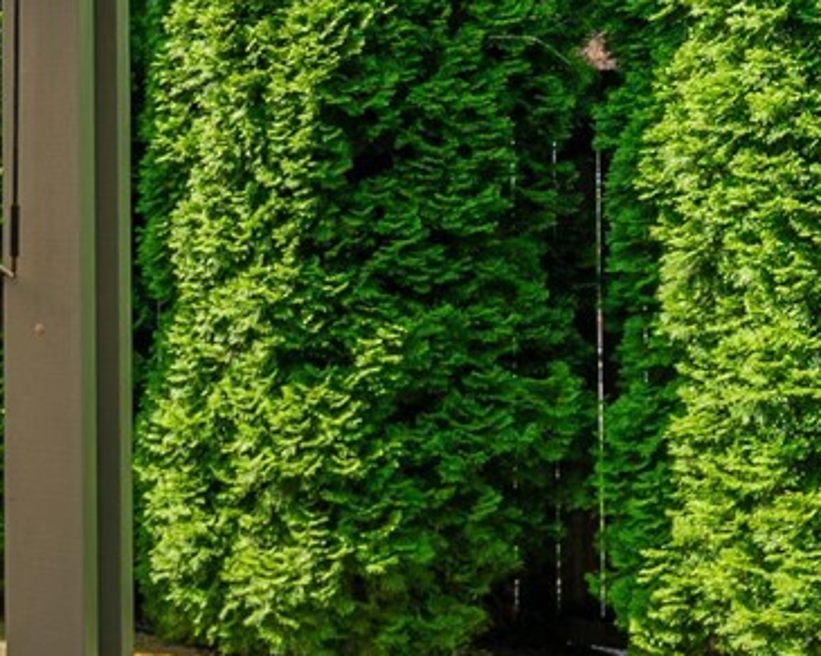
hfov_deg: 24.1
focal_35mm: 61
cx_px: -424
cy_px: 317
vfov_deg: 25.0
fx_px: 1482
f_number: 7.1
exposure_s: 1/60
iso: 80
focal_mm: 14
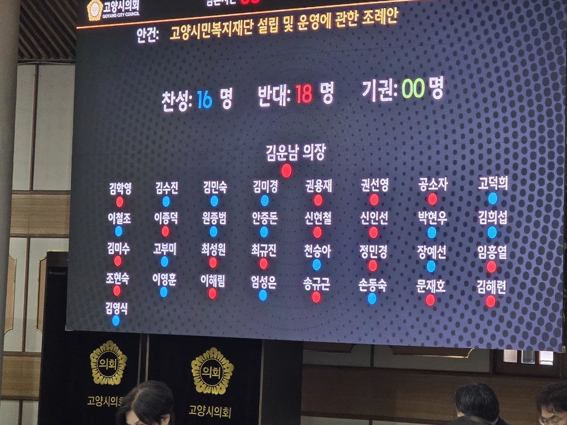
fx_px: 1507
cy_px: 197
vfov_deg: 16.1
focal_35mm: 92
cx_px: 350
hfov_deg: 21.3
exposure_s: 1/120
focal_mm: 7
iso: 250
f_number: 2.4
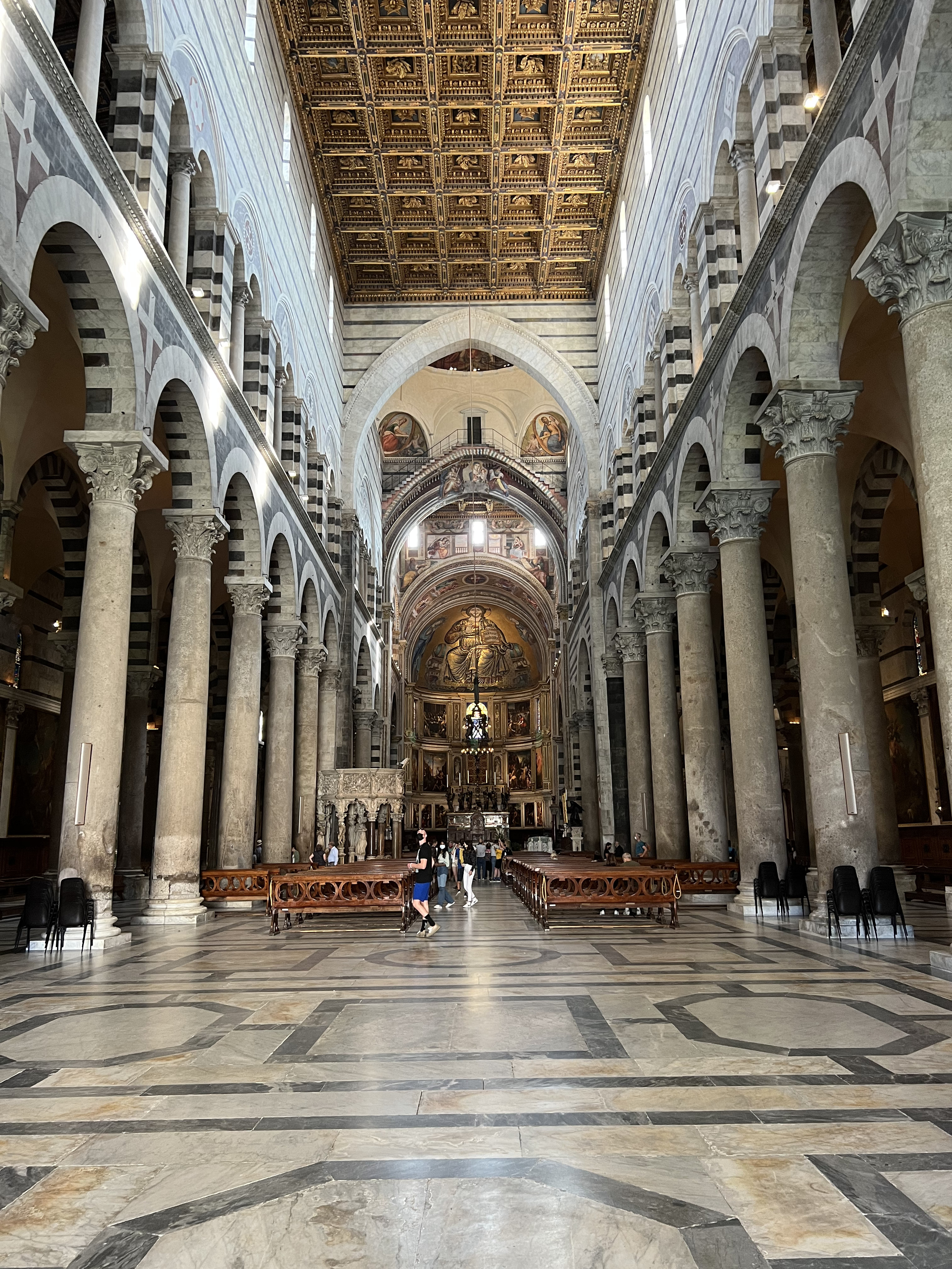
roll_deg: +0.8
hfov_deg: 53.1
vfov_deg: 67.3
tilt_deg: +12.4
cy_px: 634
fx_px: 953
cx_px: 476
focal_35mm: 26
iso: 125
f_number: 1.5
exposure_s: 1/49
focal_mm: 5.7
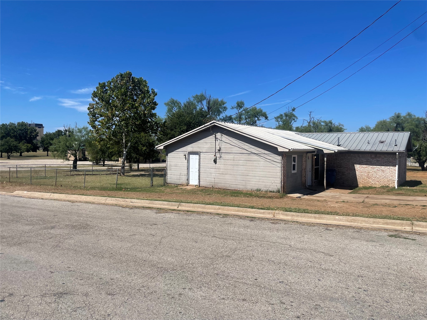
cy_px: 160
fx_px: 321
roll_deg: -0.8
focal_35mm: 26
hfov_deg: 67.3
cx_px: 214
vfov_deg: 53.1
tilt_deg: -1.5
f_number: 1.6
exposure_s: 1/5556
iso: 32
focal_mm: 4.2
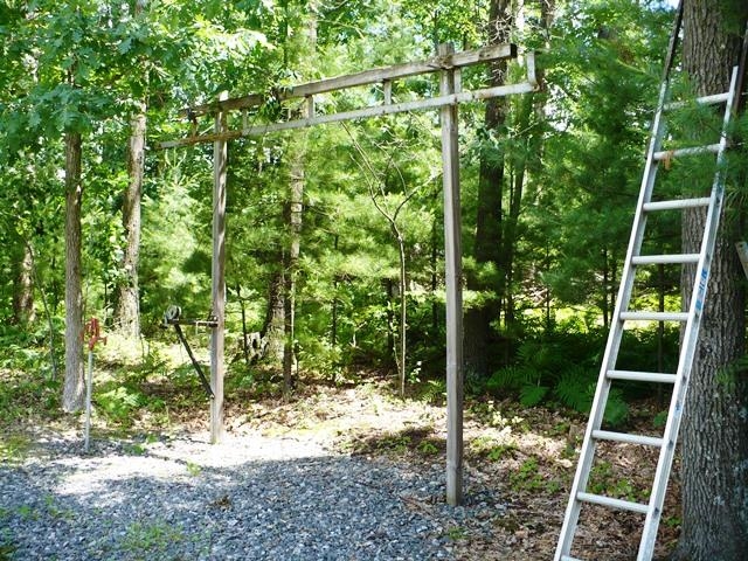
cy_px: 280
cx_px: 374
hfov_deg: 50.1
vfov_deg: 38.7
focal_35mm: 37
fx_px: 800
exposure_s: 1/125
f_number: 2.8
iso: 100
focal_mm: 6.1
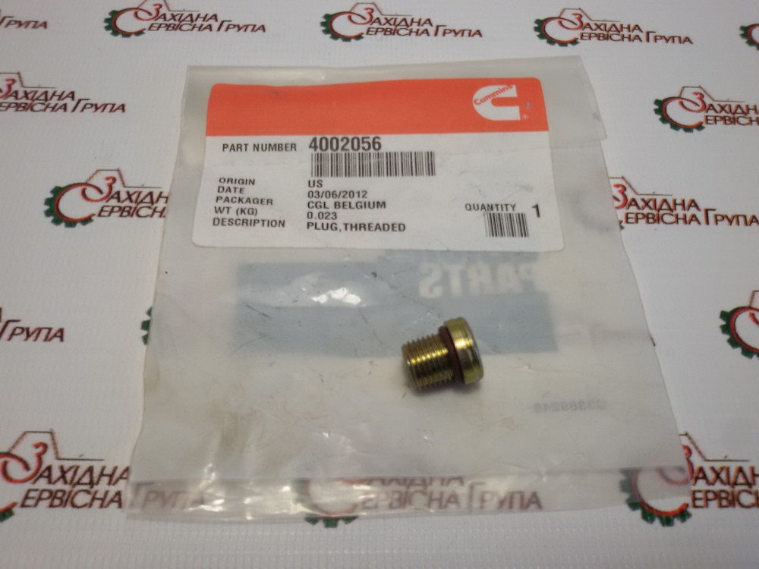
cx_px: 380
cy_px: 284
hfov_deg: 58.4
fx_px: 680
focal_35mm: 31
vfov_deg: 45.4
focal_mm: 2.93
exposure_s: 1/100
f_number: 2.4
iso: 50
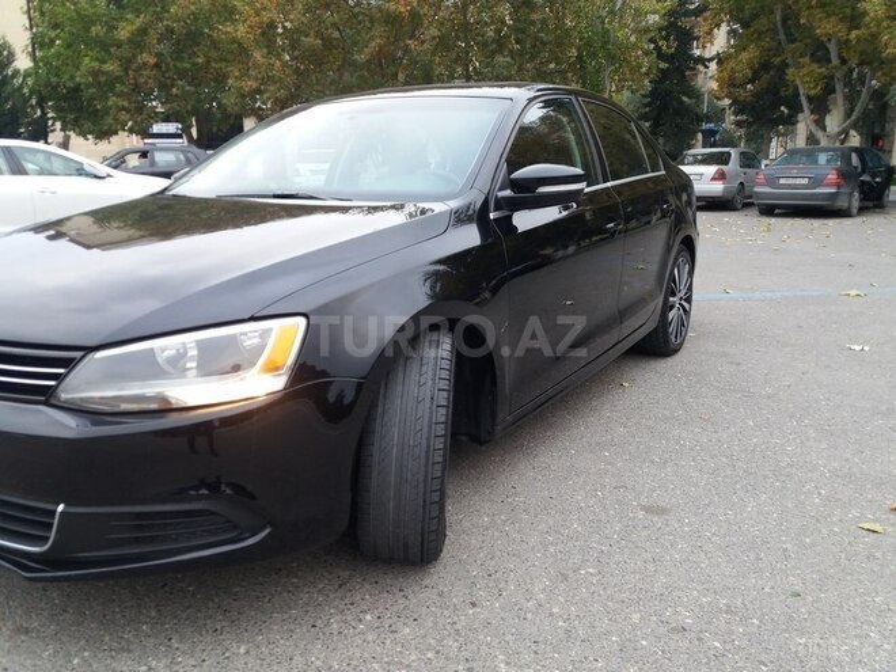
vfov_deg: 49.7
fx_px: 725
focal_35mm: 28
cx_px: 448
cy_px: 336
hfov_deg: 63.4
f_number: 1.9
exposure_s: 1/50
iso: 80
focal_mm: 3.7
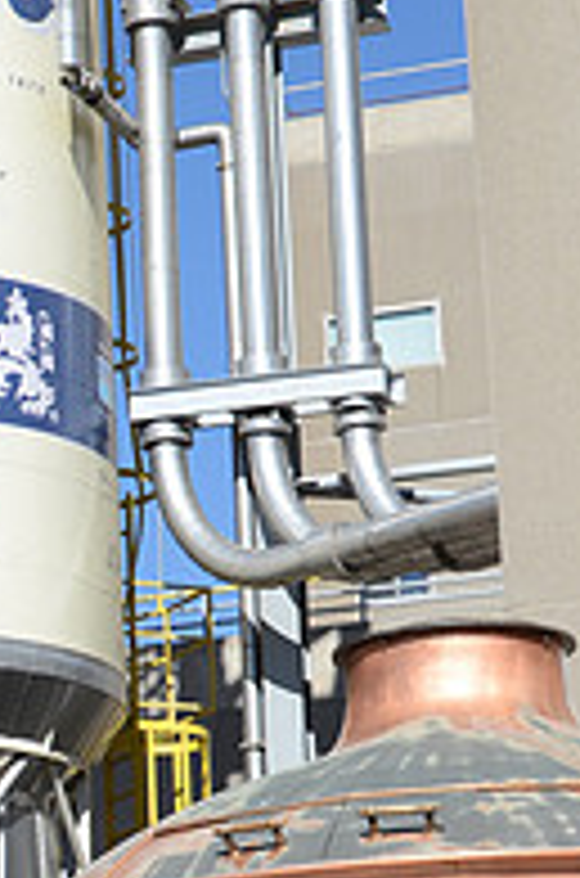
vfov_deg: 13.2
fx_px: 3802
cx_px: -252
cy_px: 423
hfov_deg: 8.6
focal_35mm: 156
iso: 400
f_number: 11
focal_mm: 35
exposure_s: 1/500
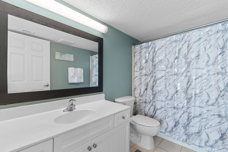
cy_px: 76
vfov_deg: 77.3
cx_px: 114
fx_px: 95
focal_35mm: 15
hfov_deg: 100.4
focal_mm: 10
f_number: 4.5
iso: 100
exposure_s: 1/4
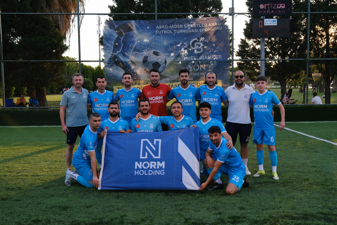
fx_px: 374
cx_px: 168
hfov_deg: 48.5
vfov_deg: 33.4
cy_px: 112
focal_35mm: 40
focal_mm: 26.6
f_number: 3.6
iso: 800
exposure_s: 1/1000
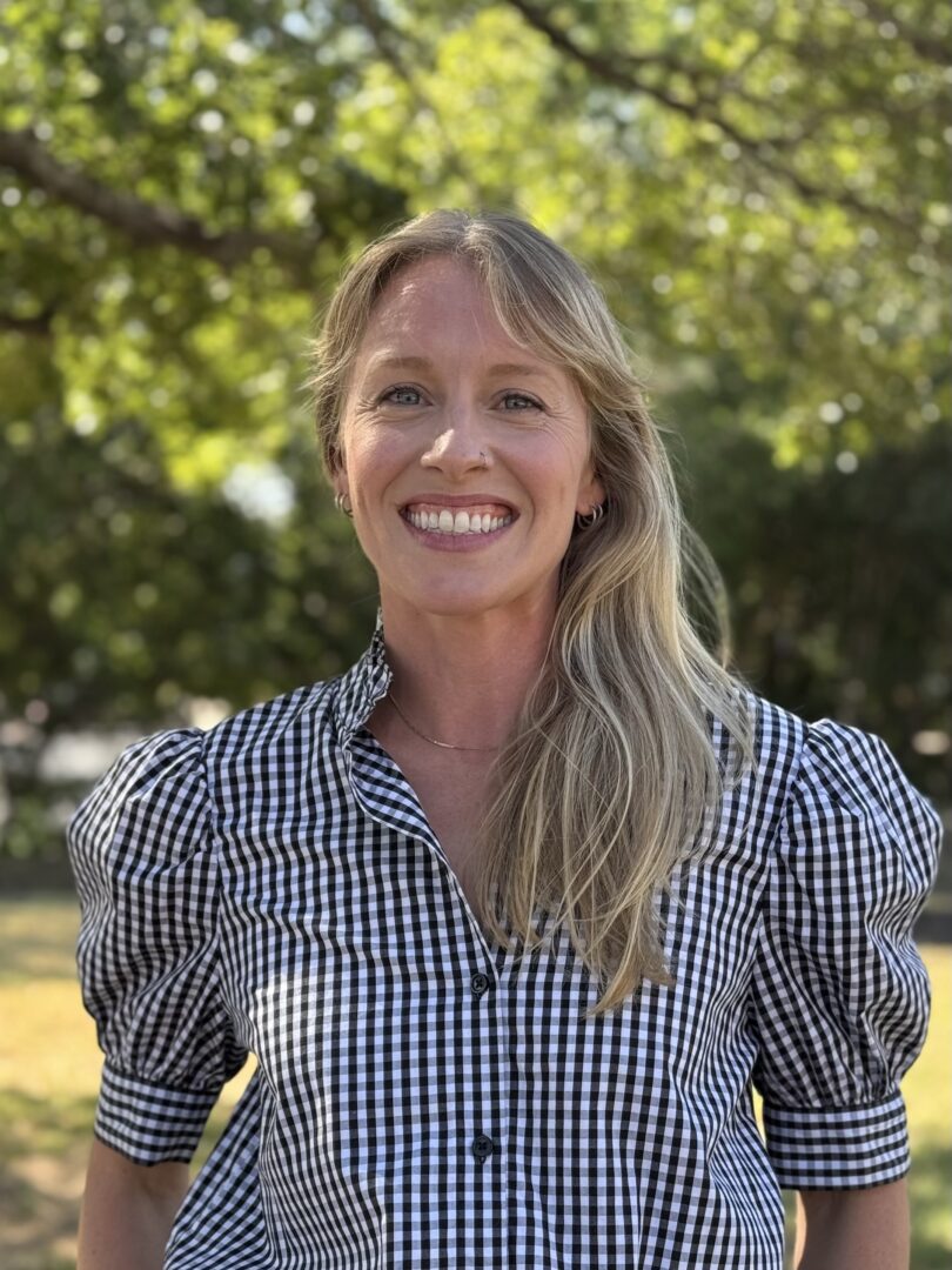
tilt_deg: -4.8
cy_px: 635
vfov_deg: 39.7
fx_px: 1760
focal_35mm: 48
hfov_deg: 30.3
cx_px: 476
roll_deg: +0.4
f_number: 1.78
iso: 64
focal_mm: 6.76
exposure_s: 1/664
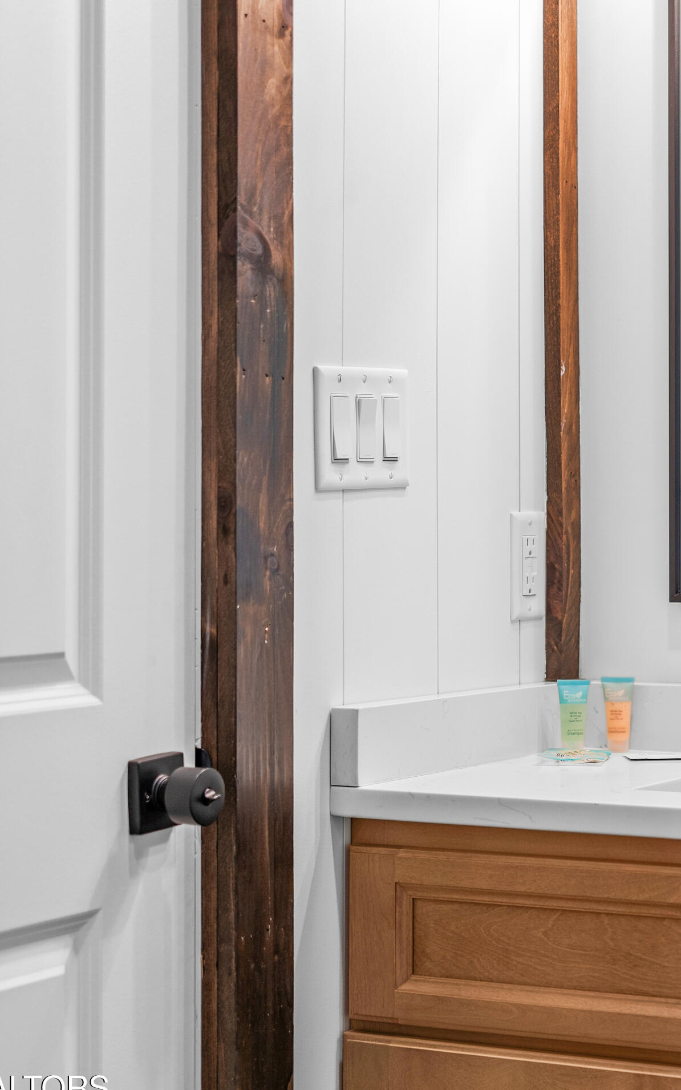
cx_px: 723
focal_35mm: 80
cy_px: 570
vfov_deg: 25.8
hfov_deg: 15.9
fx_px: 2376
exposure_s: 1/20
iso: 100
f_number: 2.8
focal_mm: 50
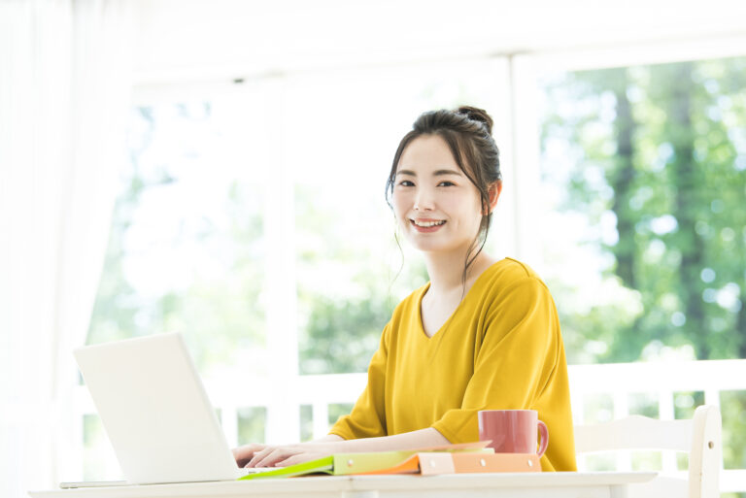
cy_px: 249
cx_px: 373
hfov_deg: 21.4
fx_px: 1970
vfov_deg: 14.4
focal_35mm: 95
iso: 250
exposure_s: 1/200
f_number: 4
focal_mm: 95
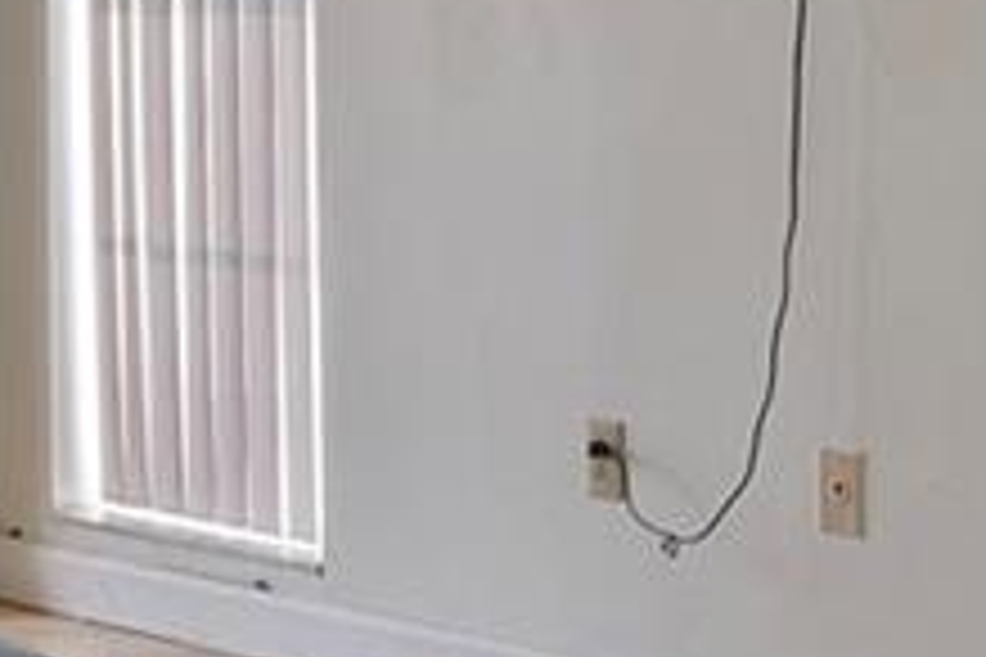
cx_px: 207
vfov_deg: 11.6
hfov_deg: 17.4
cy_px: -40
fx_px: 3204
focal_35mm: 117
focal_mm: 16
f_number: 8
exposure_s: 1/4
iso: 250
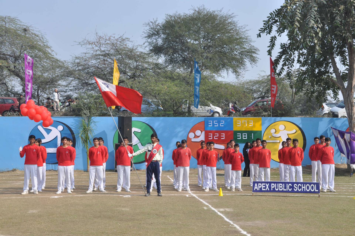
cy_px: 118
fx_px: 561
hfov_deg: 35.1
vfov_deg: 23.7
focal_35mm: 57
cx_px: 178
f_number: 11
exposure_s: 1/200
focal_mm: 38
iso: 200
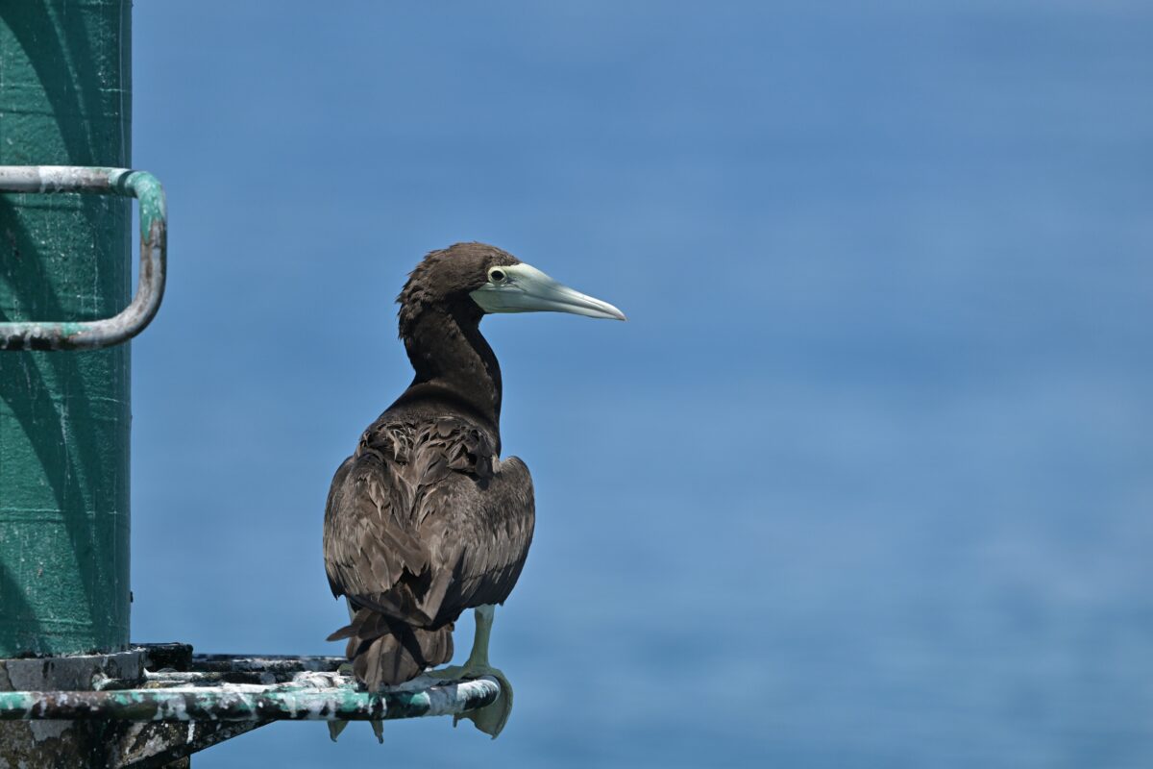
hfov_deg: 2.6
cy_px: 384
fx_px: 25620
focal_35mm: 800
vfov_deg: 1.7
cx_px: 576
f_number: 6.3
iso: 450
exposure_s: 1/4000
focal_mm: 800
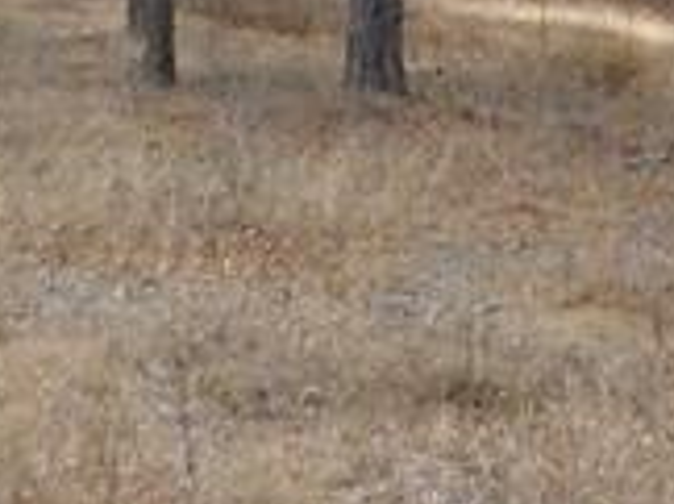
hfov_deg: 21.5
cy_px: -444
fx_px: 1769
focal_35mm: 91
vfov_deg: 14.1
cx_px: 437
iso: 800
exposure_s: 1/500
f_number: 6
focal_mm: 4
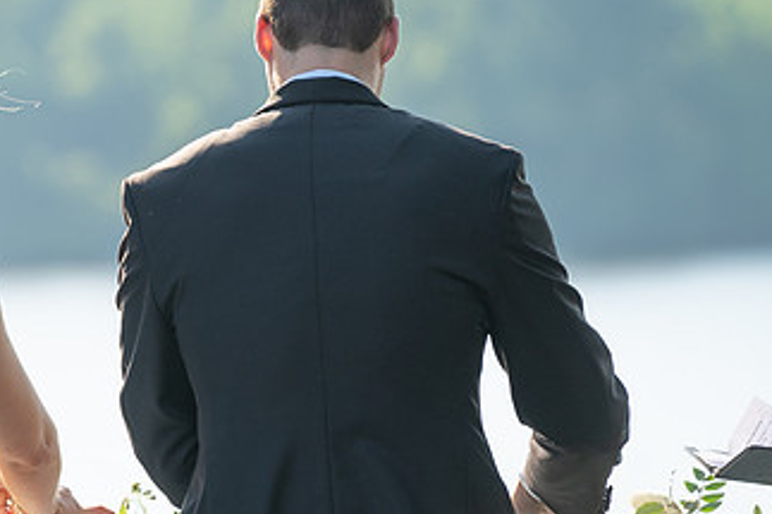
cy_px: 374
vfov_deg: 3.2
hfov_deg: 4.8
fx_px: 9130
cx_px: 12
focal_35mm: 426
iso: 100
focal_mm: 200
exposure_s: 1/640
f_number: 4
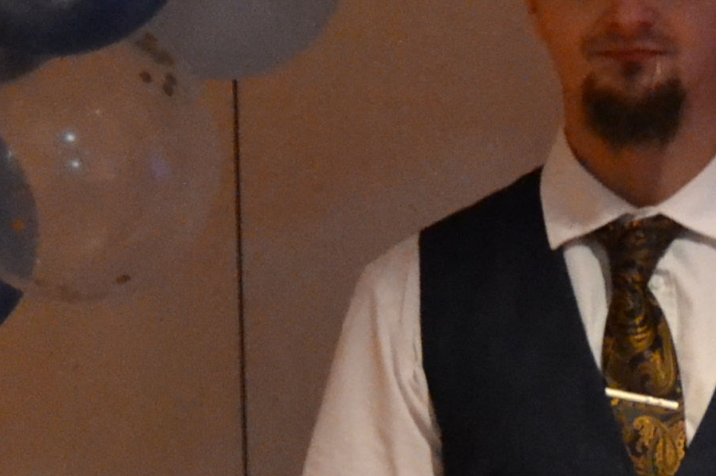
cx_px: 622
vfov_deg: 8.9
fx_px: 3062
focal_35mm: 154
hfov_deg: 13.2
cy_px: 177
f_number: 3.5
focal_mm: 20
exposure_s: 1/60
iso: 3200
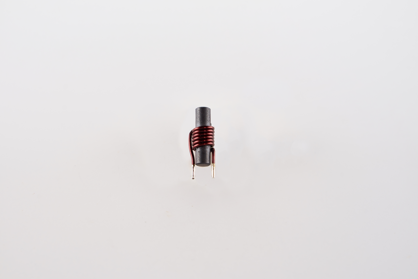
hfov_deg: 27.0
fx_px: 871
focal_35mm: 75
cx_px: 209
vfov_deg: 18.2
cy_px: 140
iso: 125
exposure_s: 1/40
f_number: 8
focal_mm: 75
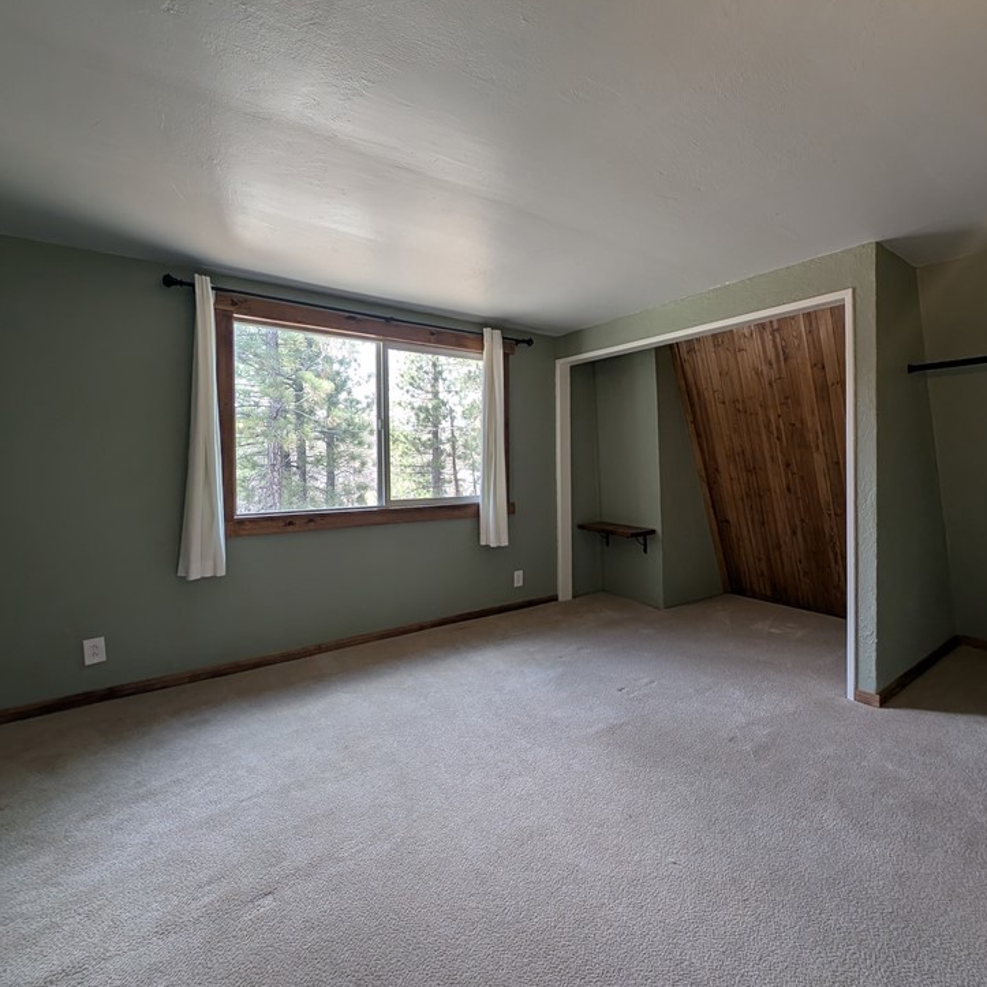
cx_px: 567
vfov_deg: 91.0
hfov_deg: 90.5
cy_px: 464
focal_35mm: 15
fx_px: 484
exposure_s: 1/73.1
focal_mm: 2.23
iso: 43
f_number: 1.95
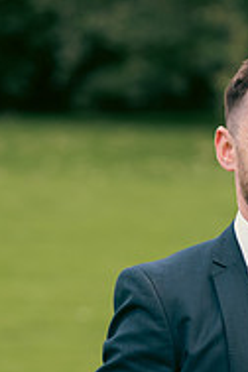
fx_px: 2748
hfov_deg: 5.1
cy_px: 394
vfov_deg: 7.7
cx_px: 287
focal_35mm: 266
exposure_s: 1/320
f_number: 3.5
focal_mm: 112
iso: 160
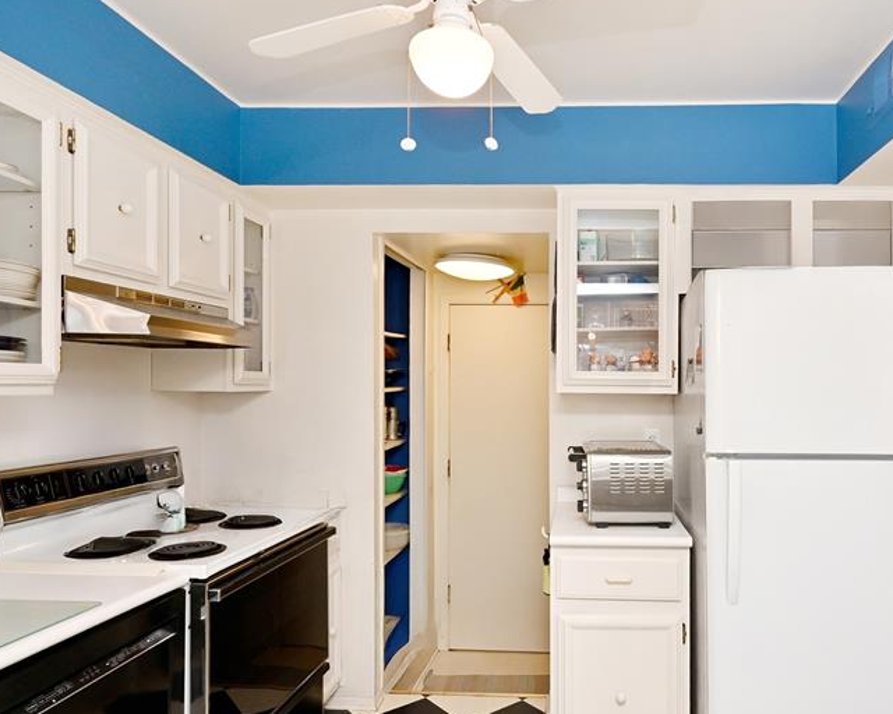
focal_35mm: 21
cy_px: 460
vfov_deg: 64.3
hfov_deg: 77.1
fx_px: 555
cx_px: 519
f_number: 10
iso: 800
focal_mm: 14
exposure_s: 1/60
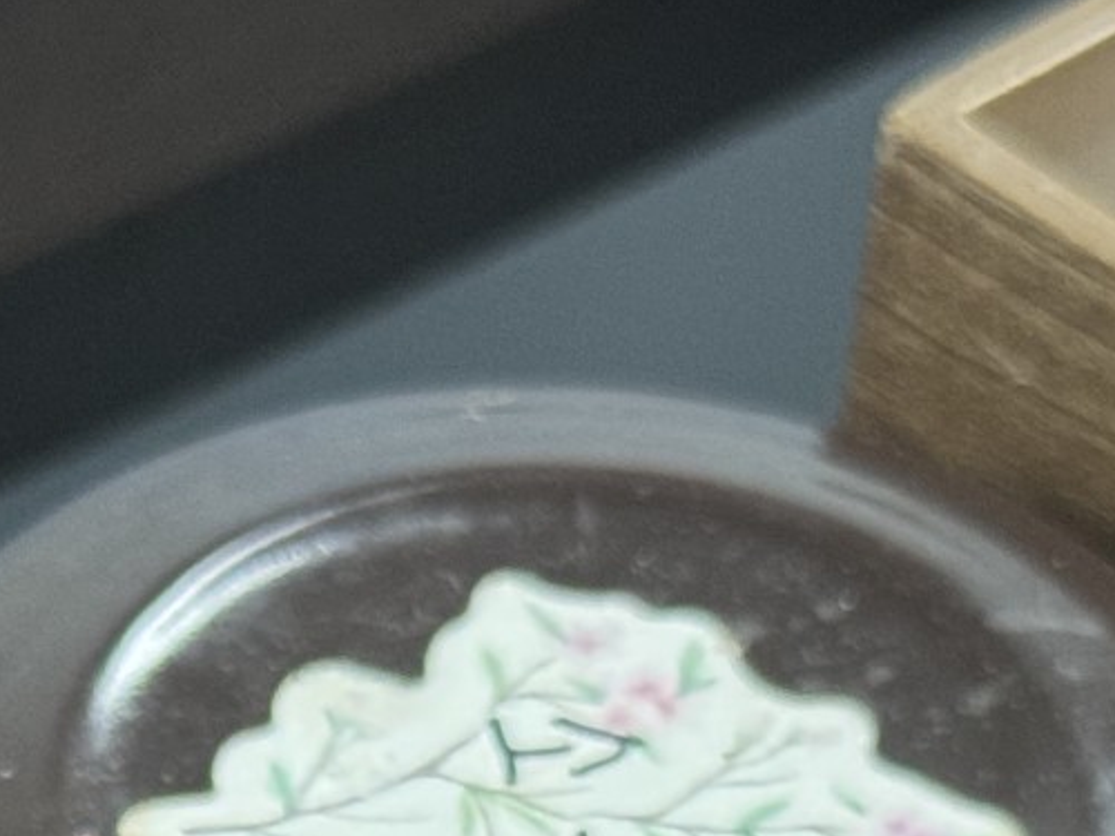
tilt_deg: -48.3
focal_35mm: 192
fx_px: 6184
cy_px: 1661
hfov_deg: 10.2
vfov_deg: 7.4
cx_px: 0
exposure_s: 1/40
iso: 200
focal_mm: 6.76
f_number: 1.78
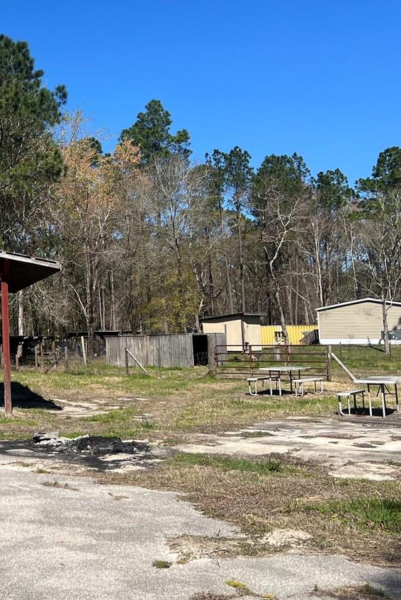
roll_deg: +1.3
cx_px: -84
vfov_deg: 38.6
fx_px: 851
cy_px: 217
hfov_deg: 24.0
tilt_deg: +6.2
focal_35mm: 51
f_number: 1.5
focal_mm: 5.7
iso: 50
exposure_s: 1/3831
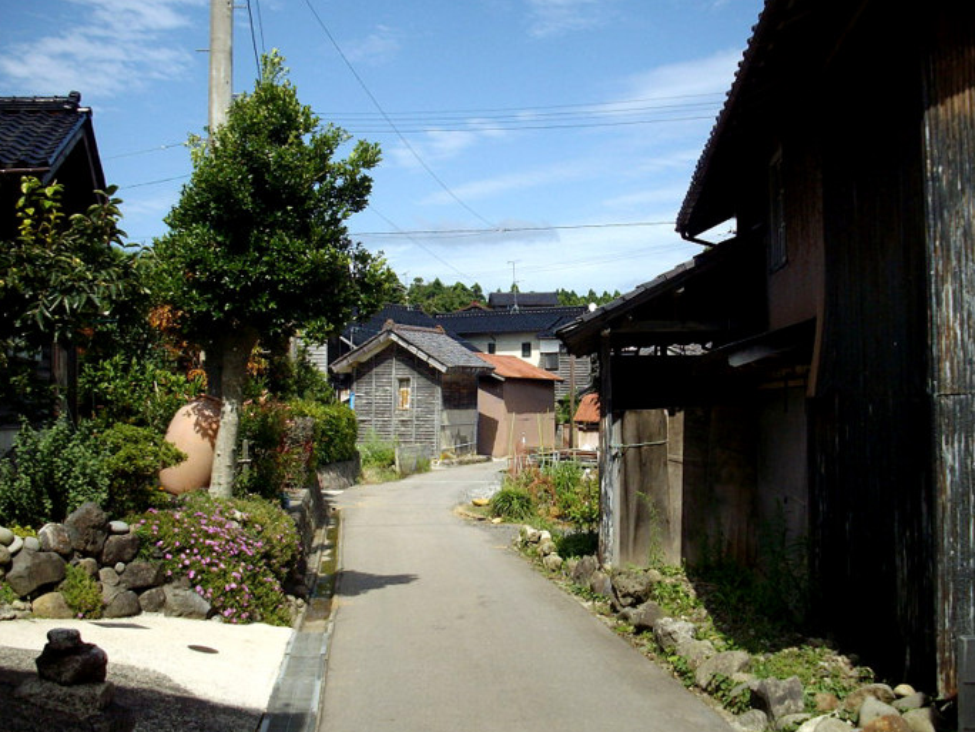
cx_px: 527
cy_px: 340
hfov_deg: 41.2
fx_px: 1296
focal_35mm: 46
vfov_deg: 31.5
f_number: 5.6
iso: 80
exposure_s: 1/320
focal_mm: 6.2
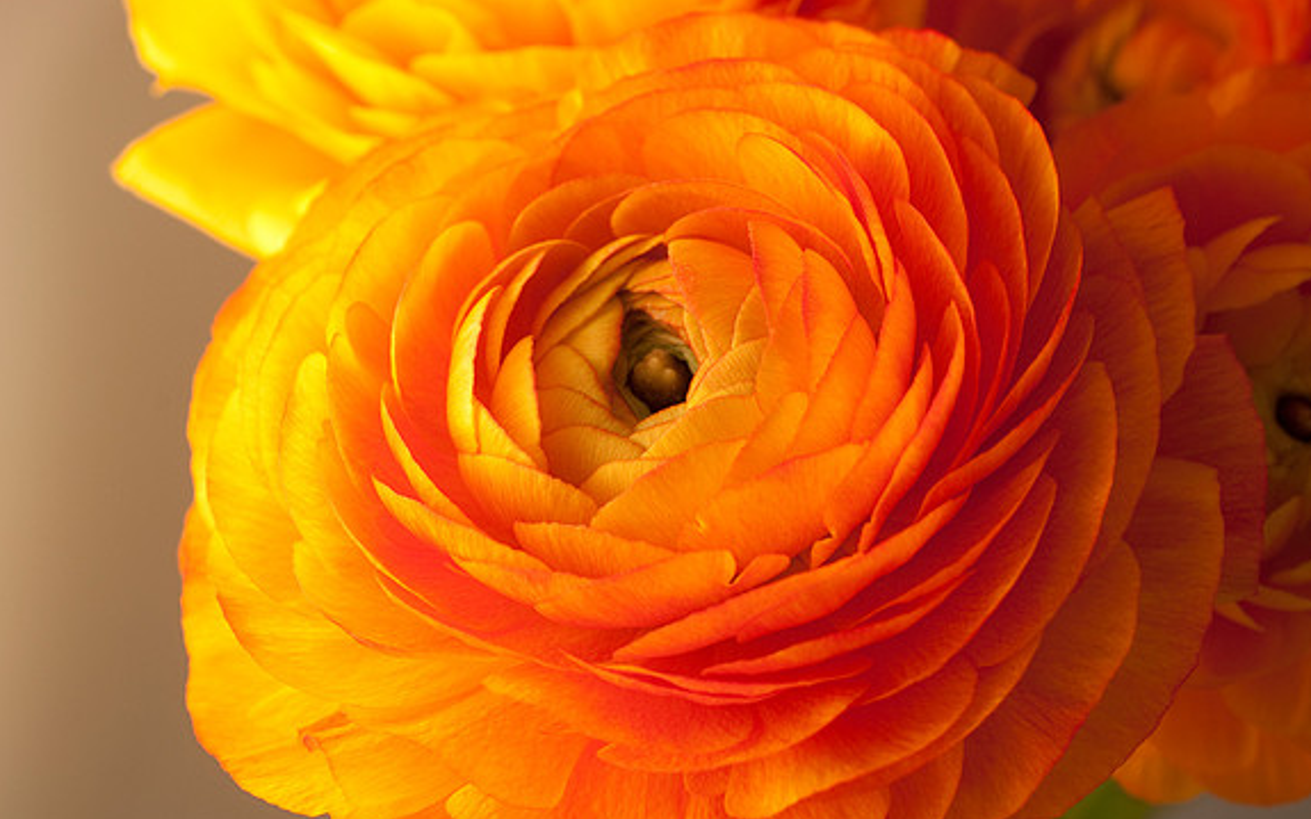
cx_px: 657
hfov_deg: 26.8
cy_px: 394
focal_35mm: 77
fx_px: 2750
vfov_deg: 16.9
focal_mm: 50
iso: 200
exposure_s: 1/125
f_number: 8
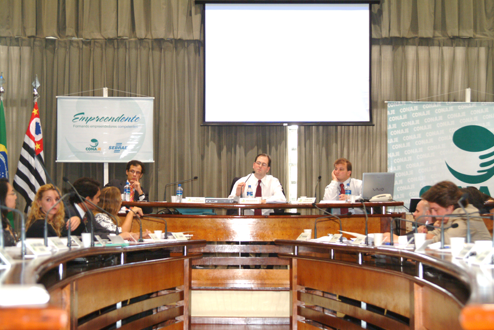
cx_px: 253
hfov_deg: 27.9
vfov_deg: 18.8
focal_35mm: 73
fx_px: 995
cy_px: 168
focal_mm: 47
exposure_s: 1/60
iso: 800
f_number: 3.5
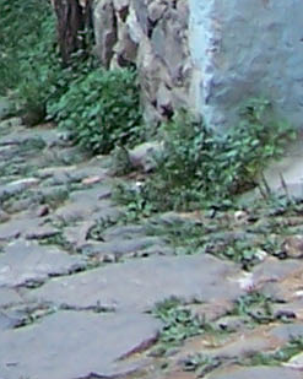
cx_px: -433
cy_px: -534
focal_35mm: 309
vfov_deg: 6.0
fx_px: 3465
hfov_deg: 4.9
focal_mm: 6.3
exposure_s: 1/125
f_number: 2.8
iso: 80
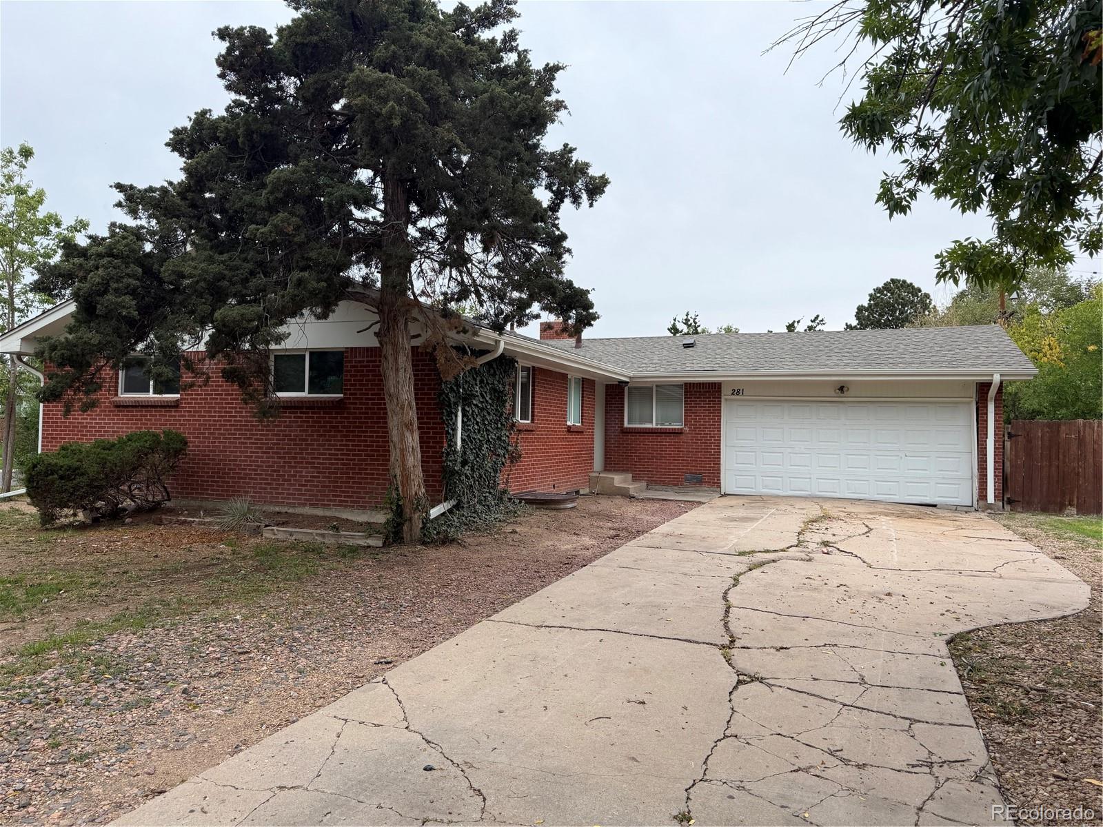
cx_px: 552
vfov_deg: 56.8
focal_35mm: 24
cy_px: 414
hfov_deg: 71.6
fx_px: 765
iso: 80
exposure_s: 1/1292
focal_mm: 6.76
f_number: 1.78
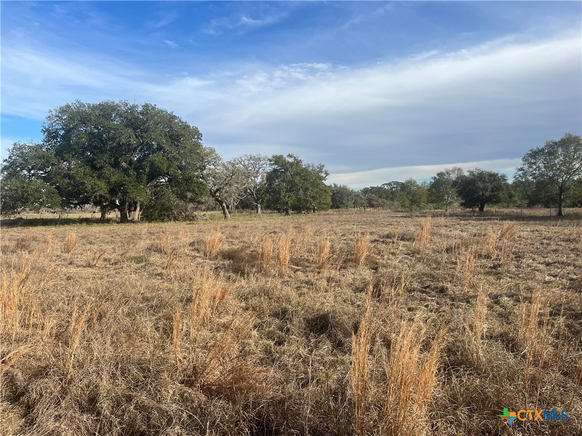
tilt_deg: -1.7
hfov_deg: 67.3
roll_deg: +0.8
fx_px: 437
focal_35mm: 26
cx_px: 291
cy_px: 218
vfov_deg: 53.1
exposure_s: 1/2755
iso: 50
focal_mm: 5.1
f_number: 1.6
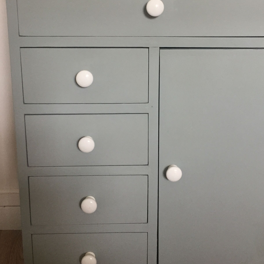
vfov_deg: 36.3
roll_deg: -0.4
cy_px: 84
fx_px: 397
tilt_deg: -13.7
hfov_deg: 36.7
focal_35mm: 46
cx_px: 147
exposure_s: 1/33
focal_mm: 4.15
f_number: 2.2
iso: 160
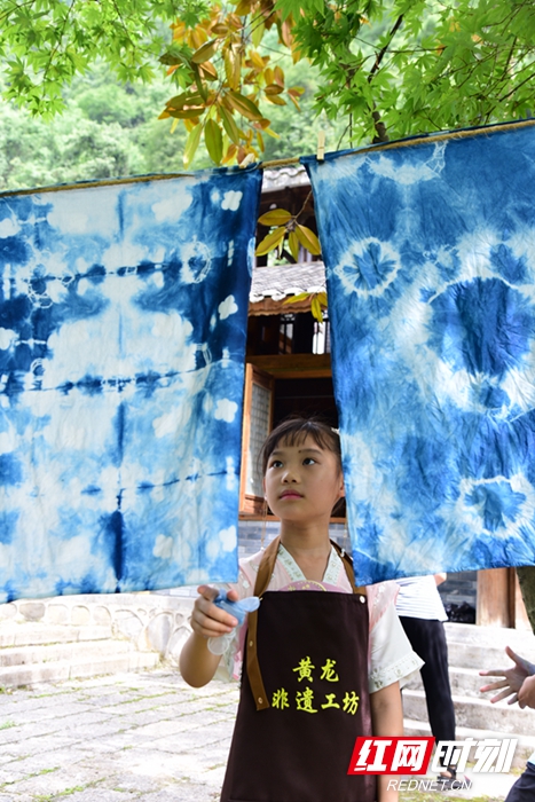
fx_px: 891
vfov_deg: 48.4
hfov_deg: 33.4
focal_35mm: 40
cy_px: 401
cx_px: 268
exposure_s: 1/160
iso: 640
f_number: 5.6
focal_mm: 40
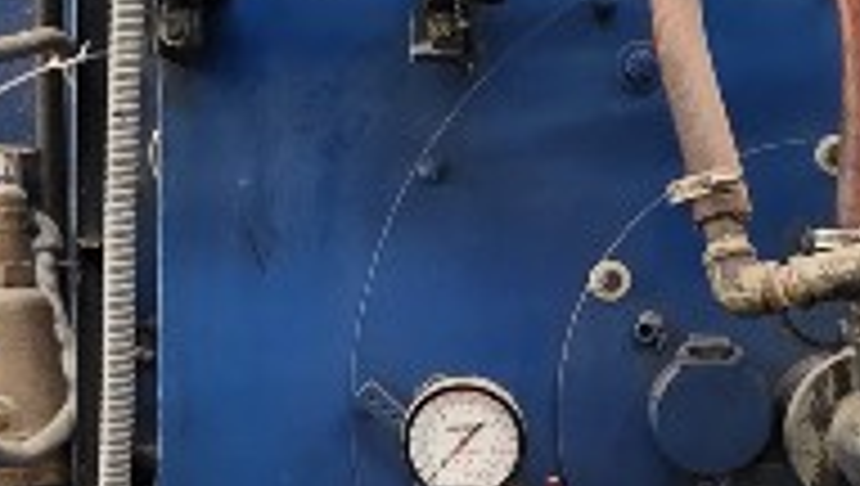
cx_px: 527
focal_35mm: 74
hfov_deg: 28.5
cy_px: 356
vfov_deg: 16.3
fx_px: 1690
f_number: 1.9
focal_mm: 2.2
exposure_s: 1/60
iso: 800
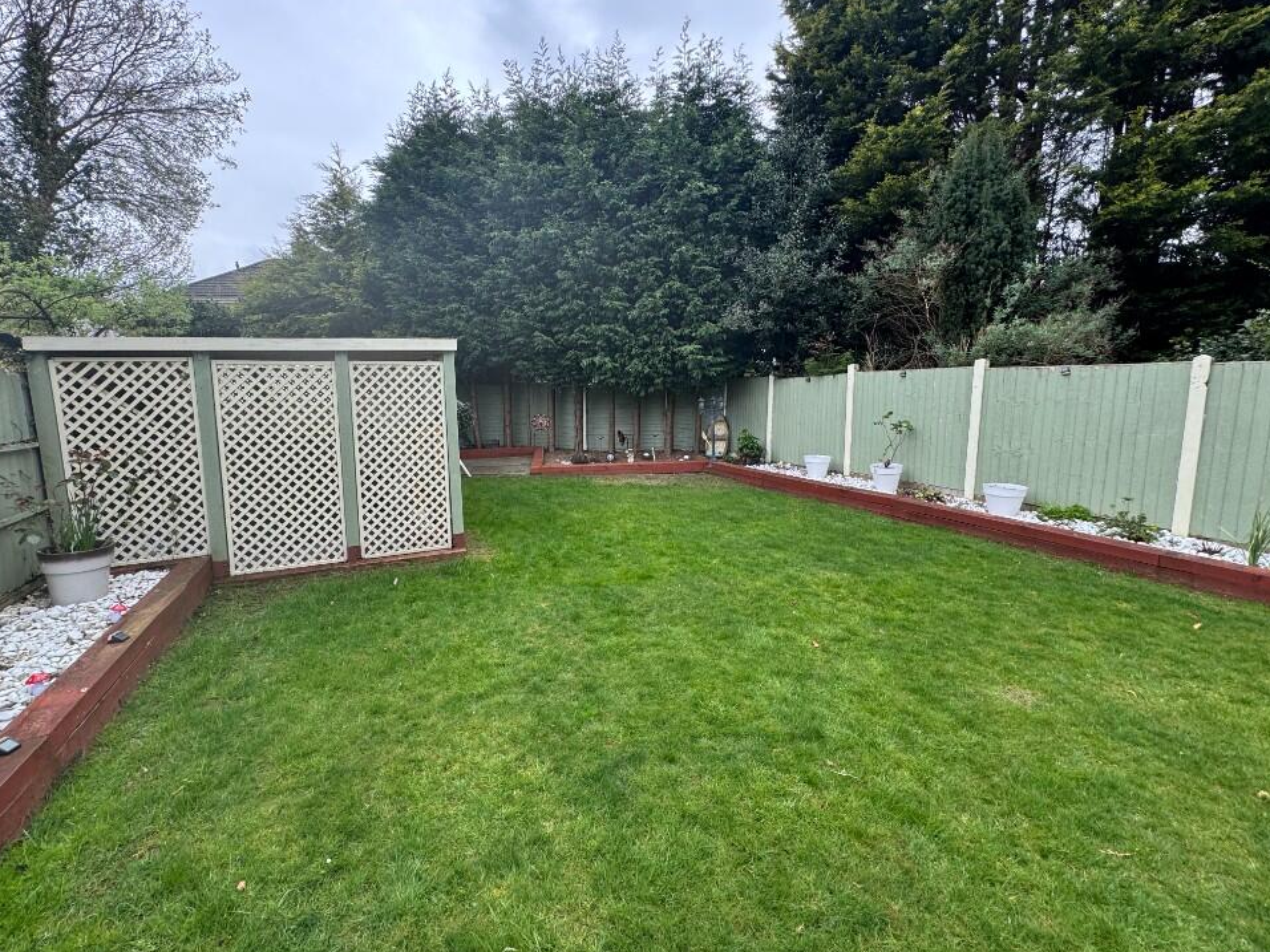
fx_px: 550
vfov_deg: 81.7
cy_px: 457
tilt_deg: -5.7
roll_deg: +0.4
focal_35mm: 15
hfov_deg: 98.1
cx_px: 606
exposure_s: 1/299
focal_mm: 2.22
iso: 40
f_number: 2.2
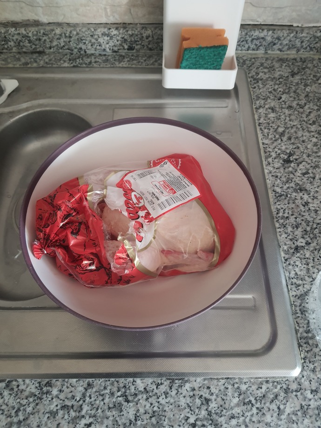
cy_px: 214
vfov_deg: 67.3
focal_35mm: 26
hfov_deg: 53.1
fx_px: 321
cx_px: 160
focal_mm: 4.32
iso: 320
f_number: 1.7
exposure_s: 1/50
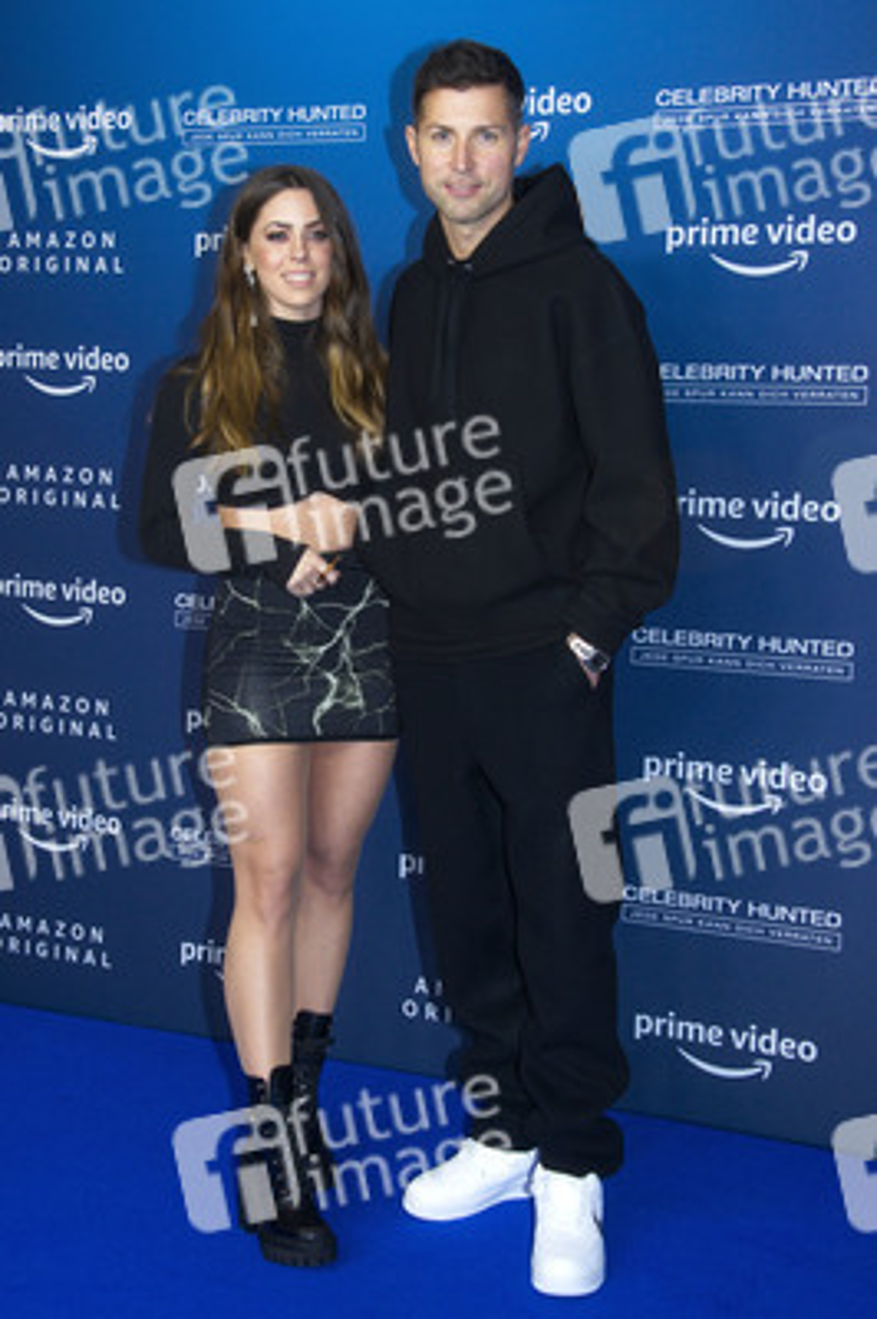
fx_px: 1757
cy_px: 660
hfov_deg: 28.0
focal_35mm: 48
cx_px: 438
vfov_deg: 41.1
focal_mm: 48
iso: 1600
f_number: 5.6
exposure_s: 1/200
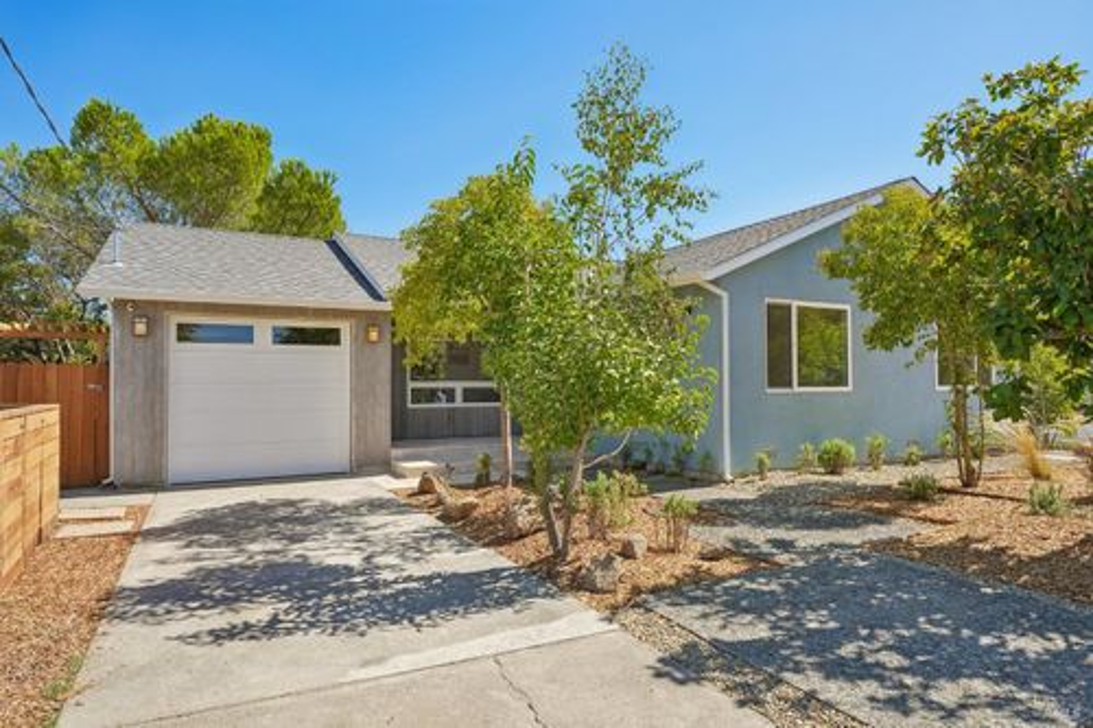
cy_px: 364
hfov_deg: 82.3
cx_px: 546
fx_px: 625
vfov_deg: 60.4
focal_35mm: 21
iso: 500
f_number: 8
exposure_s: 1/800
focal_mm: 20.6
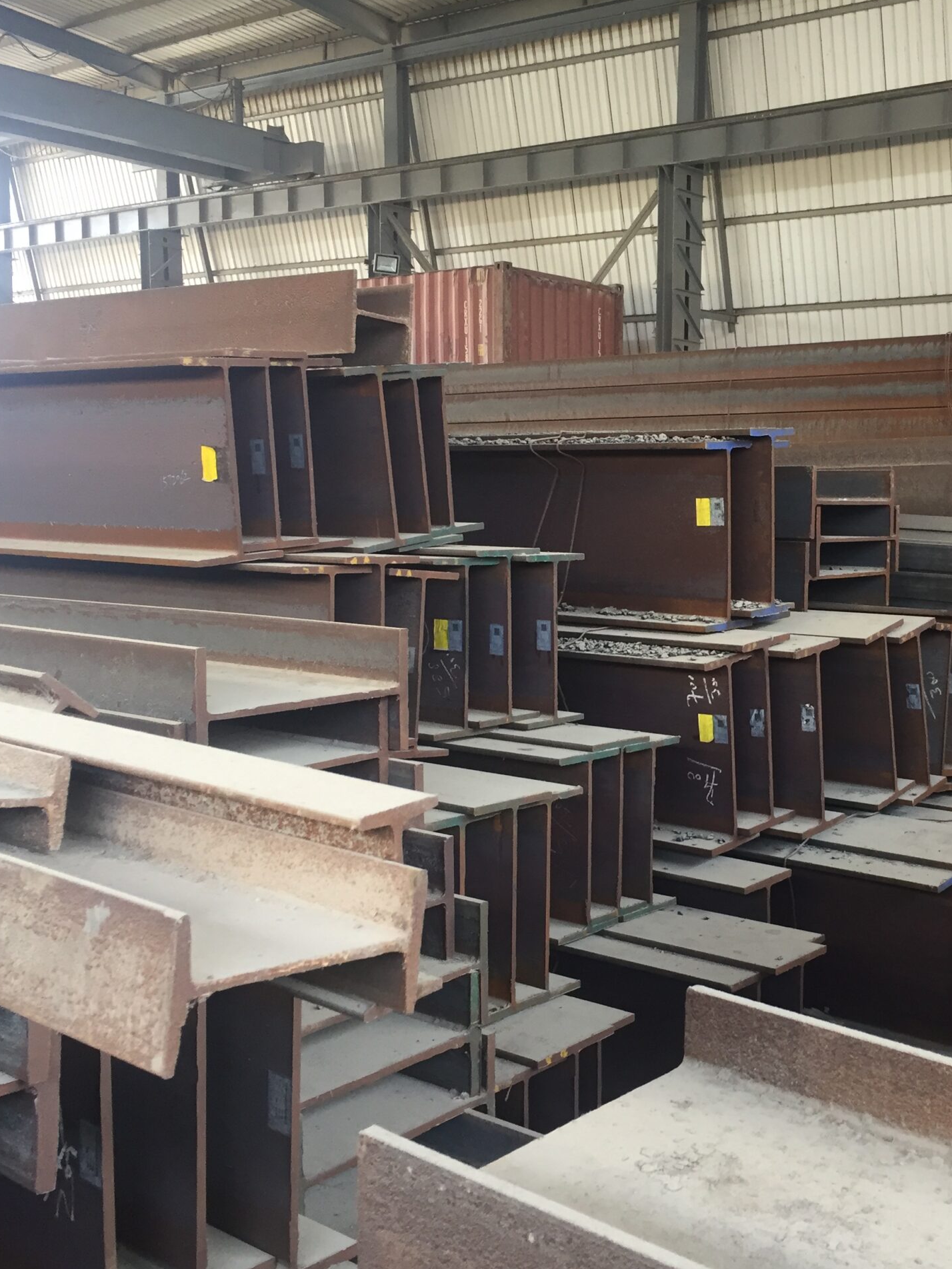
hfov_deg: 36.0
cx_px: 708
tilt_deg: -5.4
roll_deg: -0.9
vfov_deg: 47.9
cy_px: 632
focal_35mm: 39
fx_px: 1430
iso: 50
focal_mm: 4.15
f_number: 2.2
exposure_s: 1/33
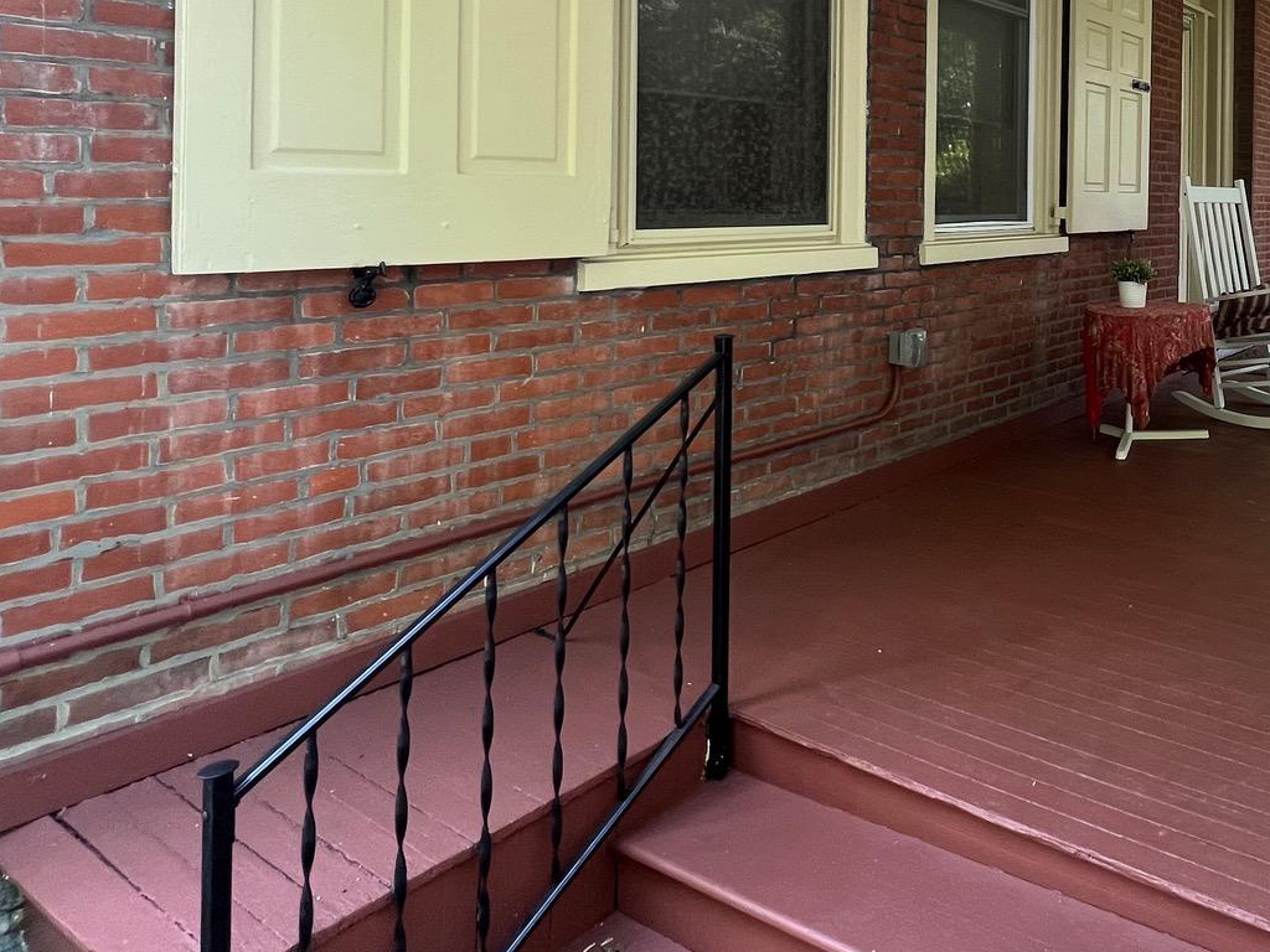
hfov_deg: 61.0
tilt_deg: +0.1
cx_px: 1041
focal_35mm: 26
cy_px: 188
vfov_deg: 49.9
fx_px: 954
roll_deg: +1.0
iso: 100
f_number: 1.8
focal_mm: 1.57
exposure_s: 1/99
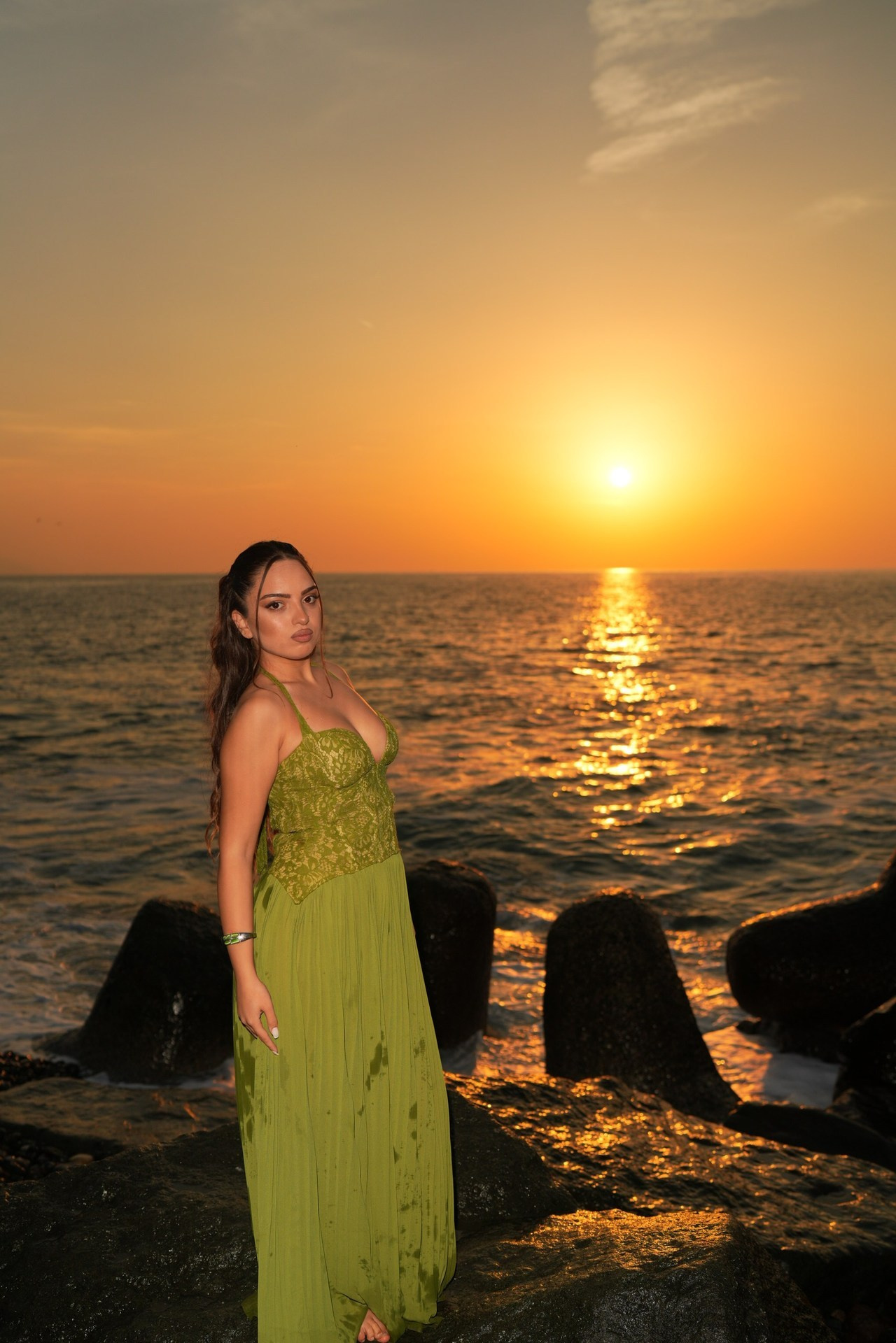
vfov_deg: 54.4
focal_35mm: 35
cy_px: 672
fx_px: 1307
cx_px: 448
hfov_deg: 37.9
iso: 100
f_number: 3.2
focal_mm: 35
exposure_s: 1/4000
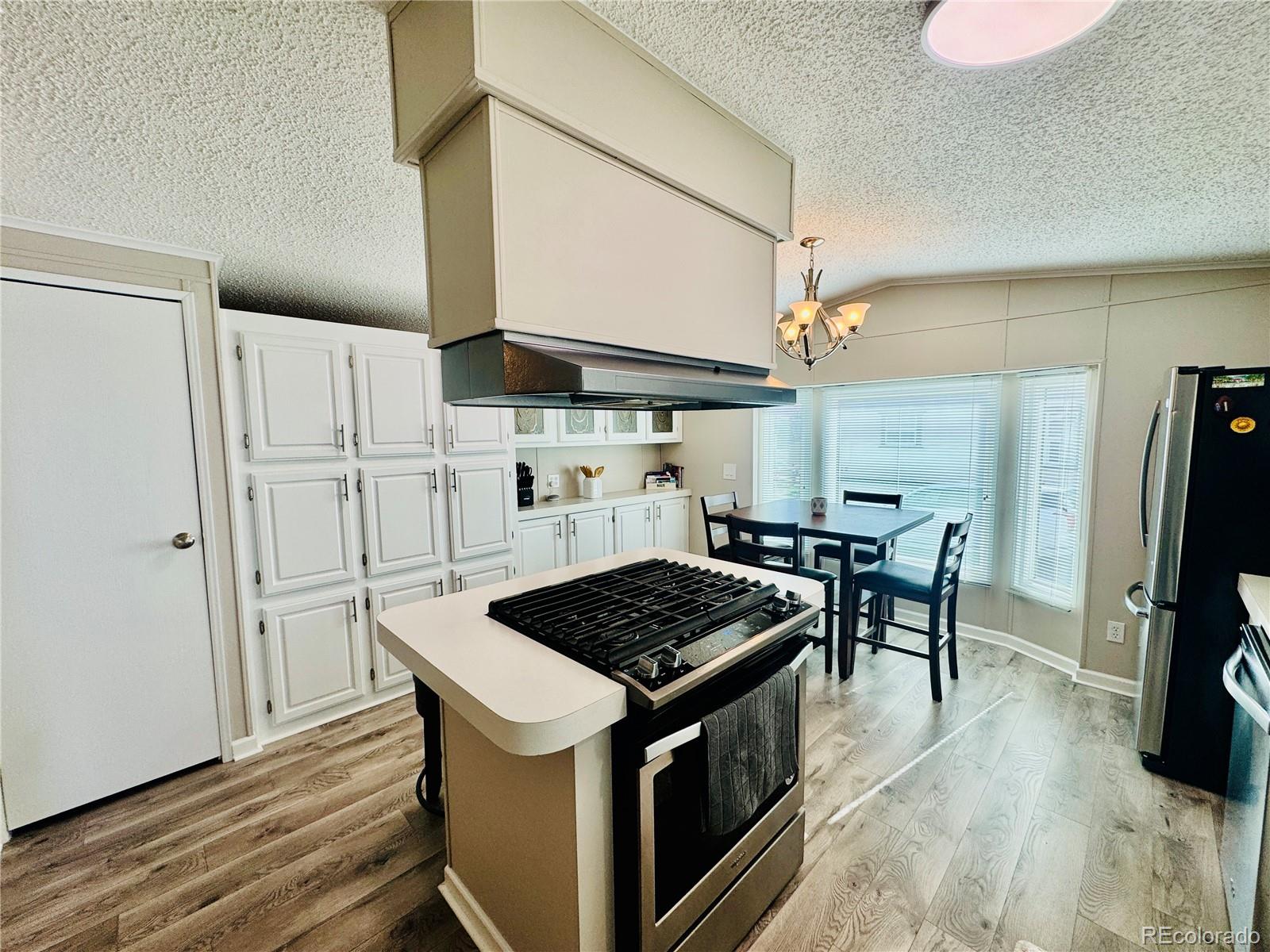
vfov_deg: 85.7
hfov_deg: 102.1
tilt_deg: -5.8
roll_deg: +1.1
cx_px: 635
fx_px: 514
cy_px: 476
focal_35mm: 14
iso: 50
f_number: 2.2
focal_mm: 2.22
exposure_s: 1/120
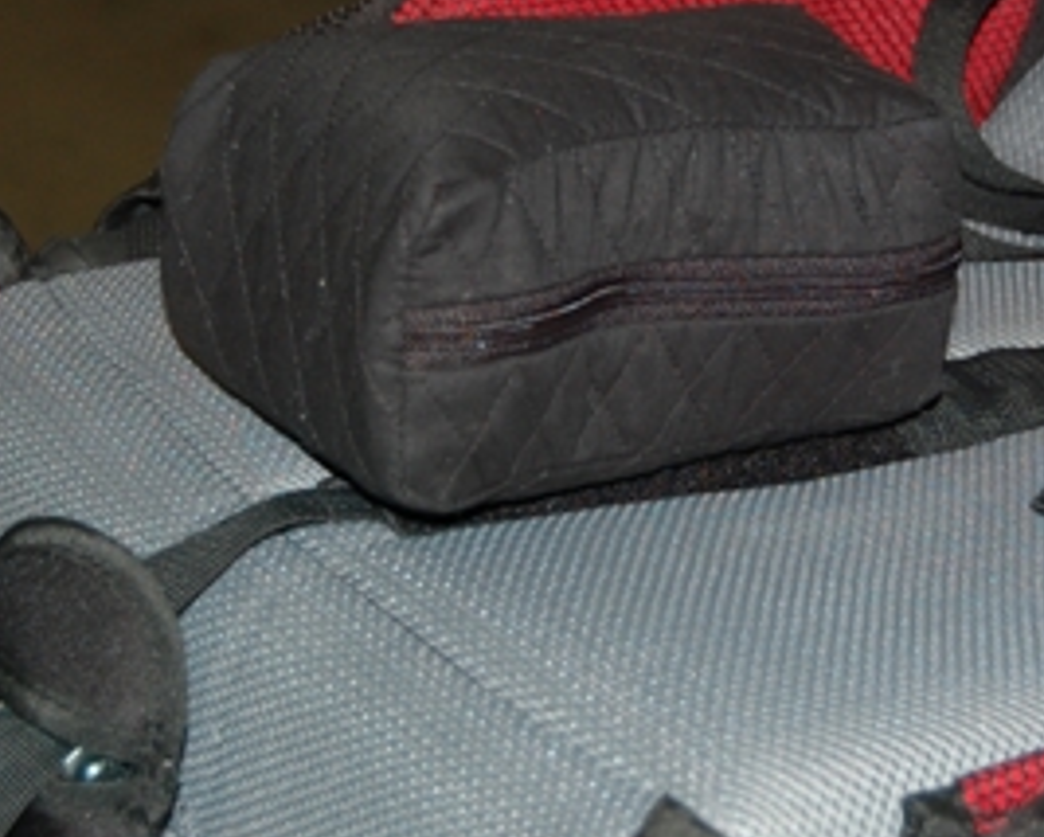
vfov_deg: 12.1
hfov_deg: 15.0
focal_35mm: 128
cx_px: 645
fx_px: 3958
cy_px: 262
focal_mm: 38
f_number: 5
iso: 400
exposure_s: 1/60
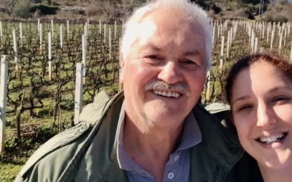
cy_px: 88
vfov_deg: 30.5
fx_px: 334
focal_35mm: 42
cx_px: 190
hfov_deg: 46.6
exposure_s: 1/612
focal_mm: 3
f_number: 2.09
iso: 100
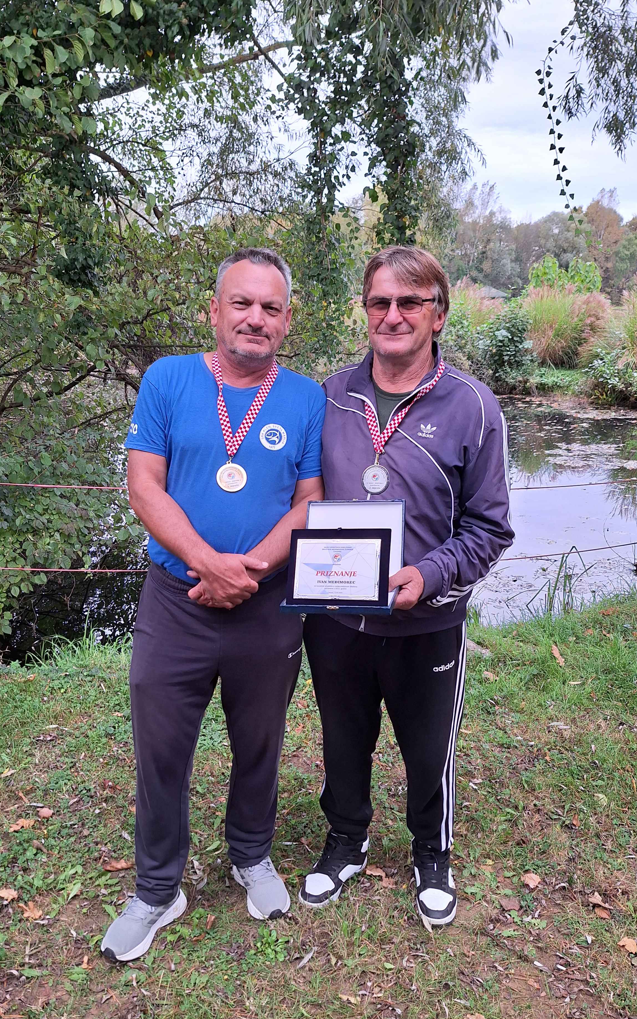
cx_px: 318
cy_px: 529
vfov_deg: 68.4
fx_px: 750
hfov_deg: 46.0
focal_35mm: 27
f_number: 1.8
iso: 40
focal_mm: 5.54
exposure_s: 1/158
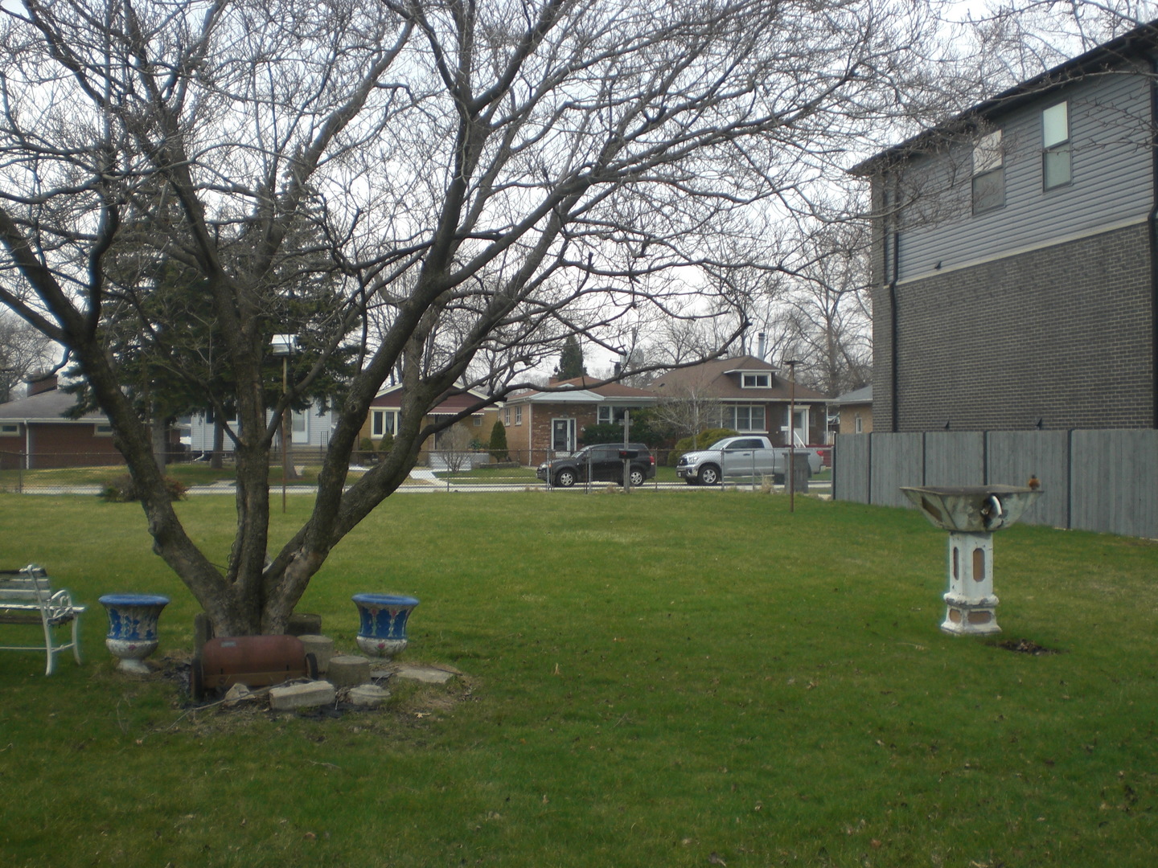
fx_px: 1271
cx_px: 579
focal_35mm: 38
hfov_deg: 49.0
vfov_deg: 37.7
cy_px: 434
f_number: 3.1
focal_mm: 6.3
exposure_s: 1/400
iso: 50
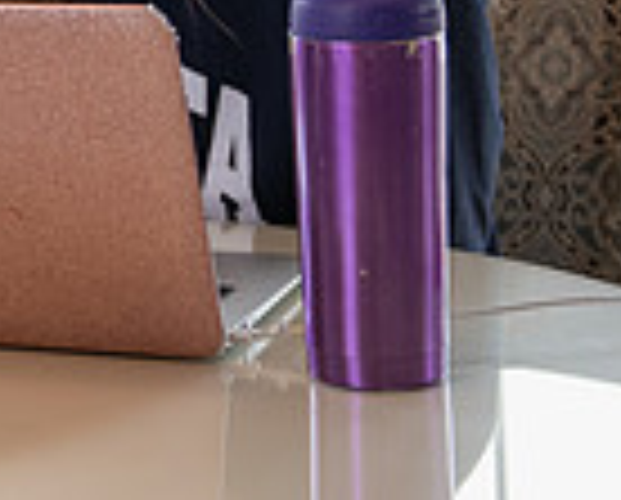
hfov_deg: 9.2
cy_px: -47
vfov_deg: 7.8
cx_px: -603
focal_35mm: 197
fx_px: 3628
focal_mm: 50
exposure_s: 1/200
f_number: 3.2
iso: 640
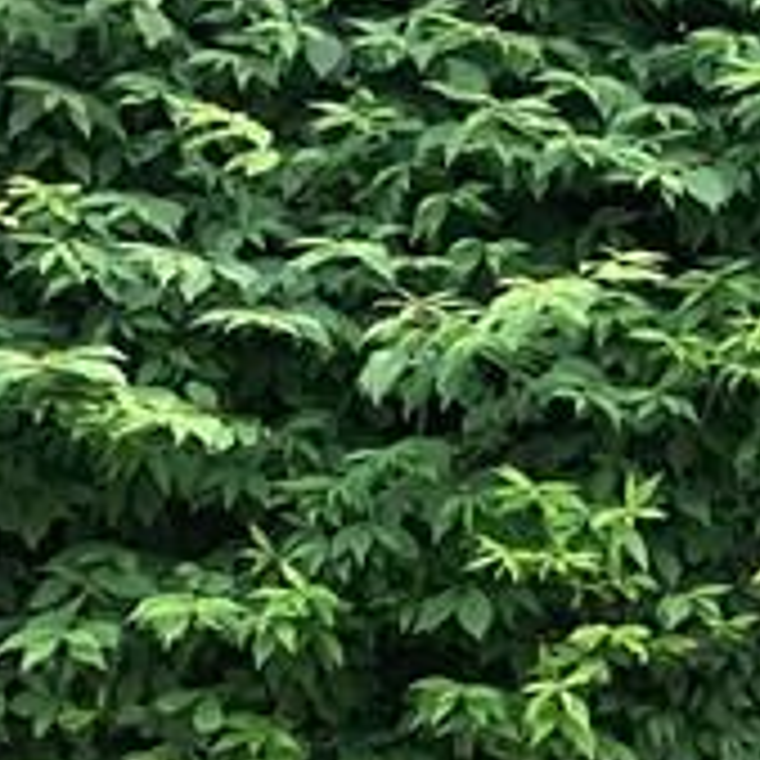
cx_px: 2208
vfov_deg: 12.5
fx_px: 3453
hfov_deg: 9.8
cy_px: 670
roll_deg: -2.1
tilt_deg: -6.7
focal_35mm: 139
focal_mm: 4.25
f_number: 1.8
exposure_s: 1/242
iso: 25
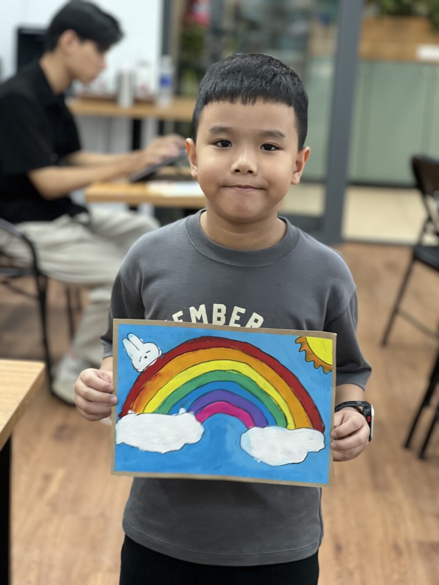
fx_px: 1302
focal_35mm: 77
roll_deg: -3.7
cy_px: 292
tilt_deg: -13.6
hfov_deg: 19.1
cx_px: 220
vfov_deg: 25.3
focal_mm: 9
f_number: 2.8
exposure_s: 1/33
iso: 125
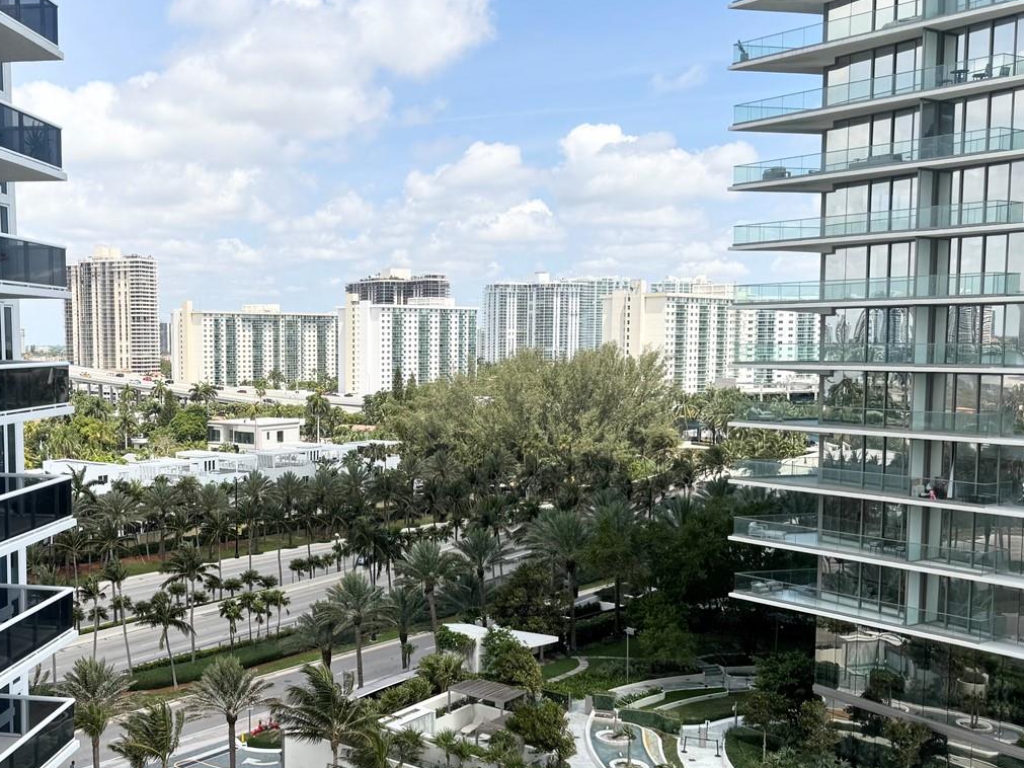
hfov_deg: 47.7
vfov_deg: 37.7
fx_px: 1124
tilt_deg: -5.2
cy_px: 431
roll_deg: +0.3
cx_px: 300
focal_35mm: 38
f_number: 1.78
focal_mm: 6.76
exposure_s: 1/5348
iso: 80
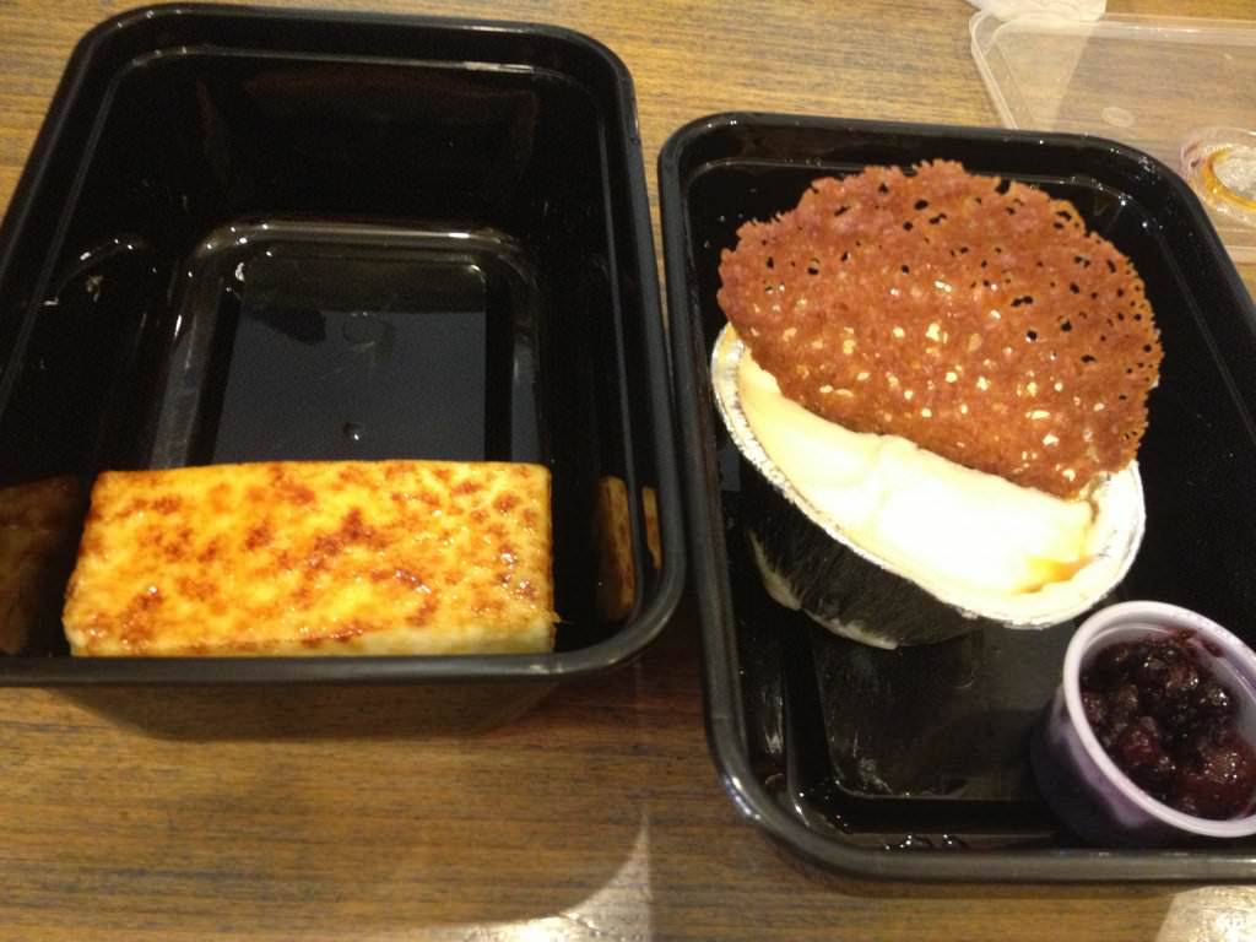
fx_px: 1270
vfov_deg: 40.7
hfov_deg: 52.6
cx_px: 628
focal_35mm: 35
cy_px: 471
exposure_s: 1/20
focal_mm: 4.28
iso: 400
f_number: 2.4
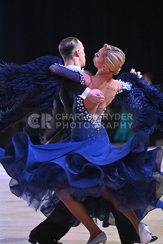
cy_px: 122
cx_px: 82
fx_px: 1357
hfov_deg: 6.9
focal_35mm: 200
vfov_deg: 10.3
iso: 4000
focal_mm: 200
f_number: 4
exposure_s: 1/400
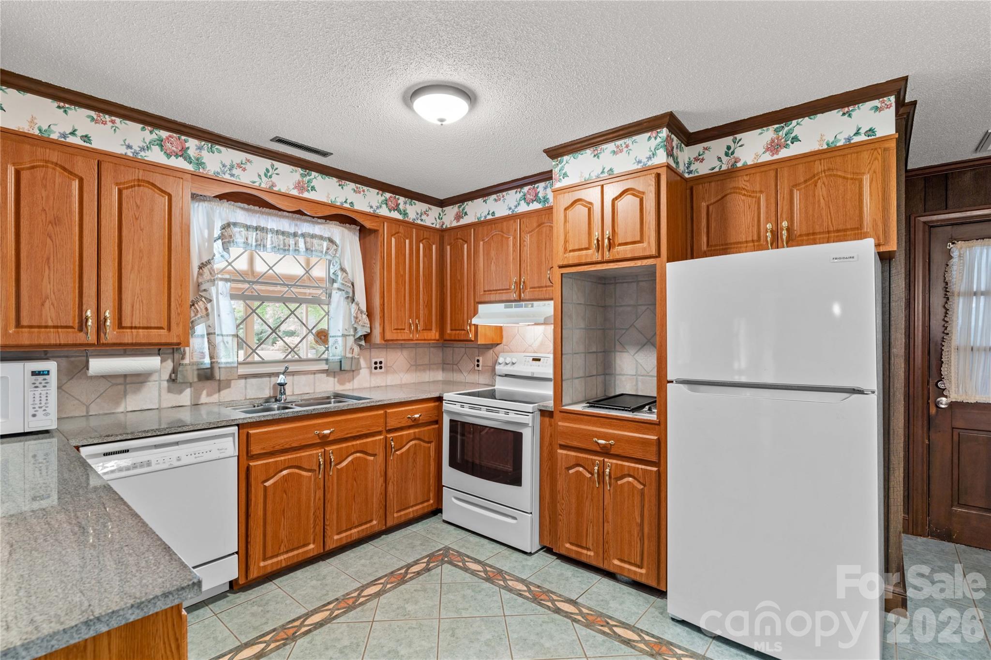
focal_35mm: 16
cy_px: 330
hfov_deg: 96.8
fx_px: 440
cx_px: 496
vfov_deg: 73.7
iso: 100
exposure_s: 1.6
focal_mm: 16
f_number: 8
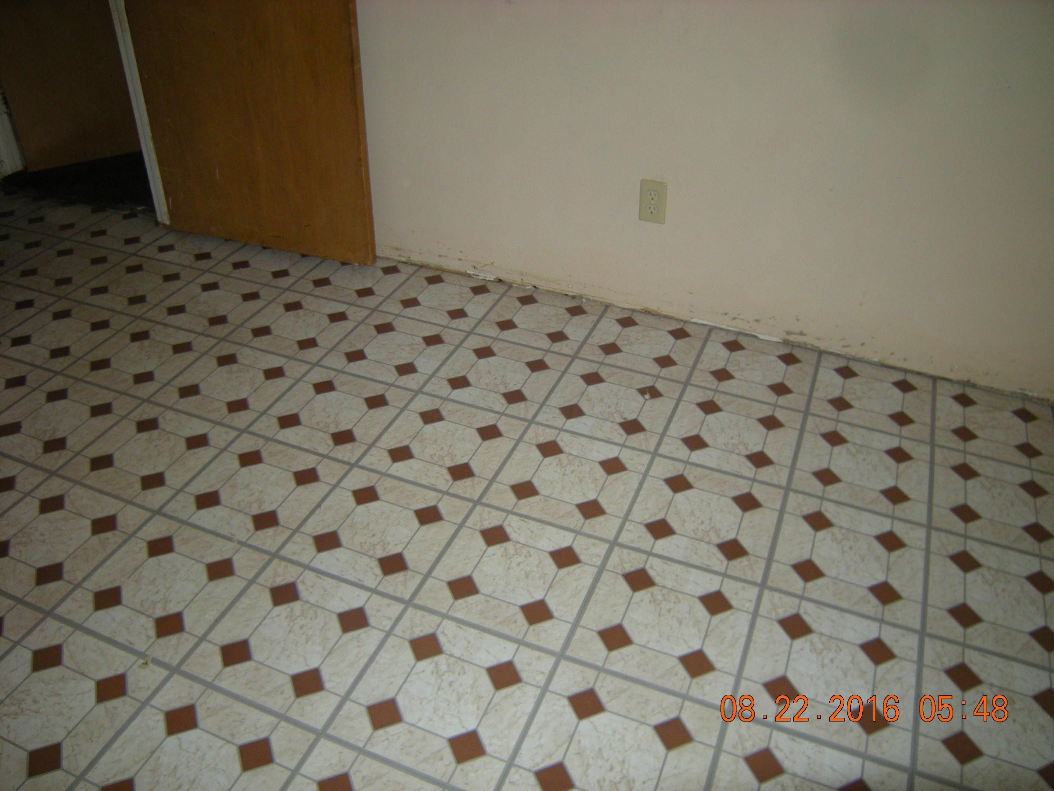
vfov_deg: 49.7
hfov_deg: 63.4
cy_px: 396
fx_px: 853
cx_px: 527
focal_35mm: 28
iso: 168
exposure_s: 1/60
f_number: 2.8
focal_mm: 4.7
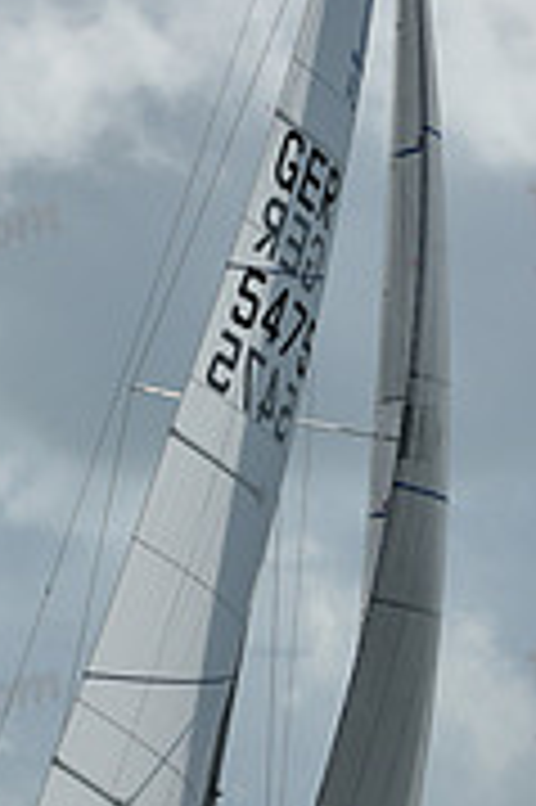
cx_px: 295
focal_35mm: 363
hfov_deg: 3.8
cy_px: 455
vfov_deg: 5.7
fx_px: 8122
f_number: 10
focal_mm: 112
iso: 250
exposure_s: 1/1600
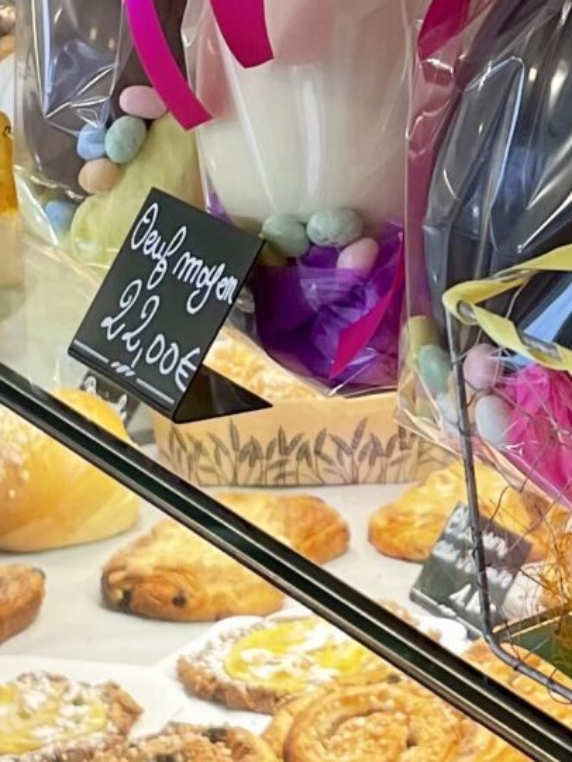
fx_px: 2709
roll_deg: +1.2
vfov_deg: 16.0
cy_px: 379
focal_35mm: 123
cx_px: 635
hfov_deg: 11.9
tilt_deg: -16.2
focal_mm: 4.2
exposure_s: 1/100
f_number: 1.6
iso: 125
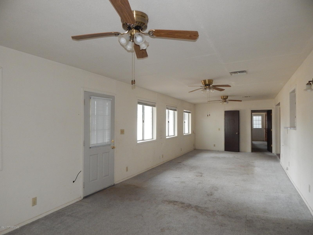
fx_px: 199
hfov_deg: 76.4
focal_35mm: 22
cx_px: 156
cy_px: 118
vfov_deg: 61.1
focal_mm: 4
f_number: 6
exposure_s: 1/30
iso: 360
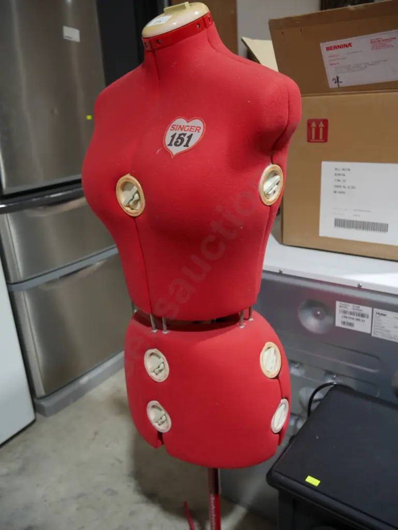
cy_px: 265
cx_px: 199
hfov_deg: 49.8
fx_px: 429
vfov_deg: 63.4
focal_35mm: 28
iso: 250
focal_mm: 14
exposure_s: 1/60
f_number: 3.5
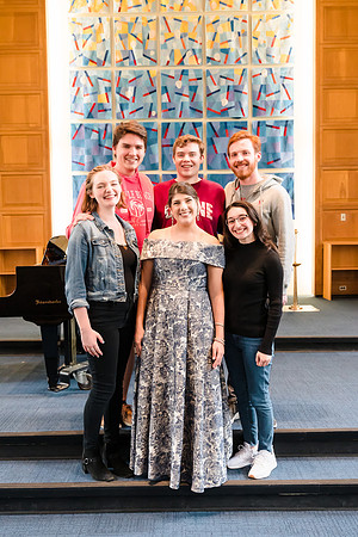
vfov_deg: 51.9
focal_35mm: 37
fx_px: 552
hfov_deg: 35.9
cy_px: 268
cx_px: 179
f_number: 5.6
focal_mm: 37
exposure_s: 1/125
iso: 6400
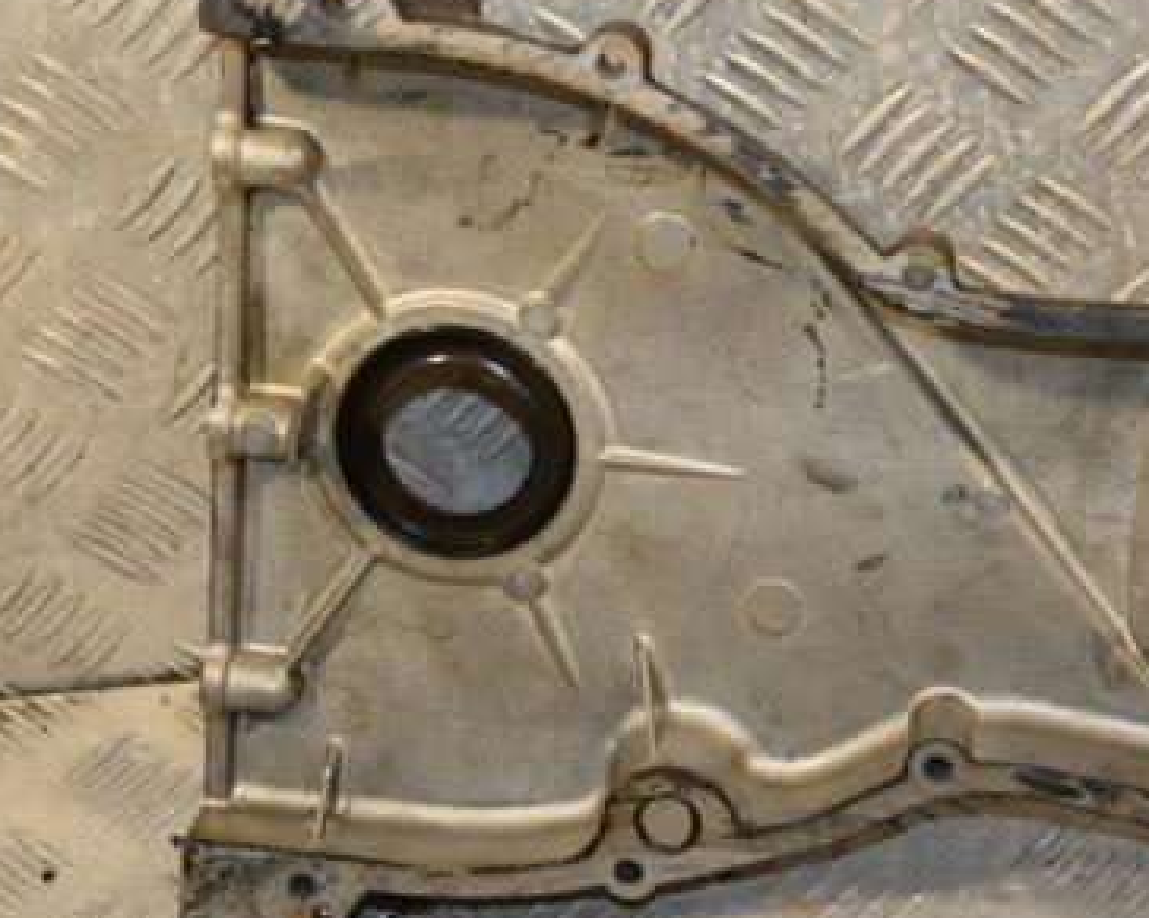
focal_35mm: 105
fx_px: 3561
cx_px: 719
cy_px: 434
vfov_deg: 14.7
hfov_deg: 18.3
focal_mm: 45
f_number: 4.8
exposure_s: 1/200
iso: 800
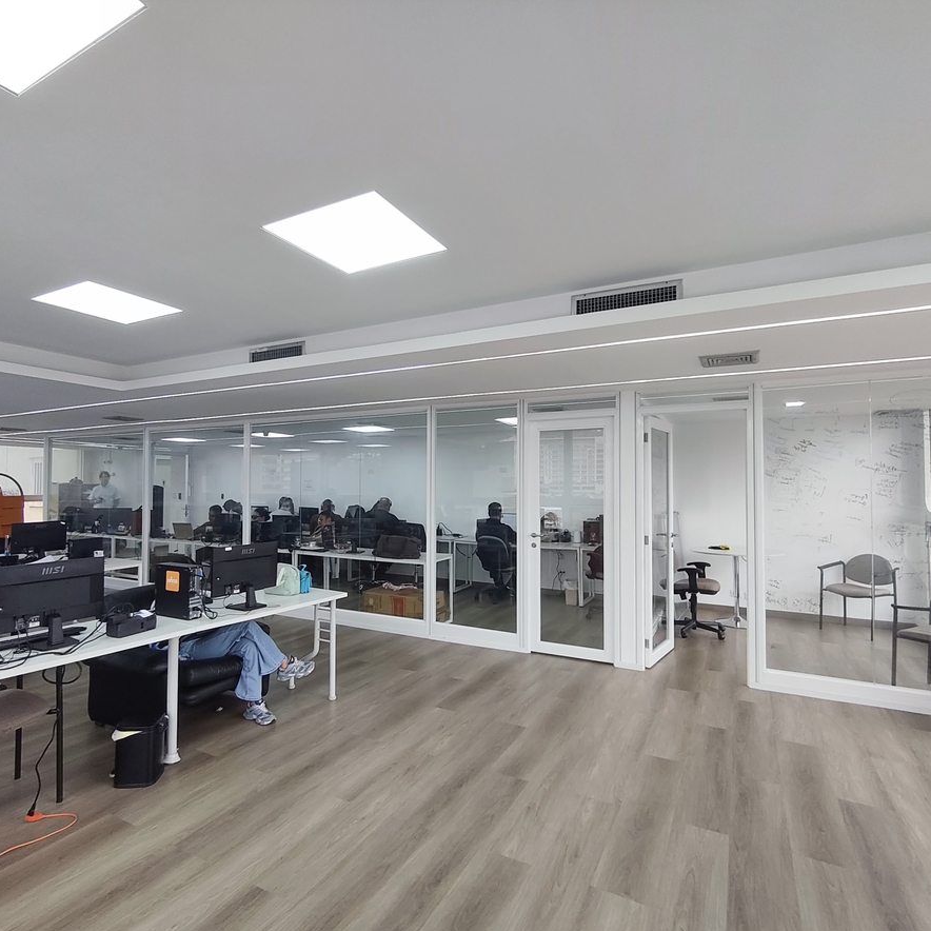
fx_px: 548
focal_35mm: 18
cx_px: 442
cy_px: 473
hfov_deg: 80.7
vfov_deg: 80.7
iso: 50
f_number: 2.2
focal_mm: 1.65
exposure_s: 1/100
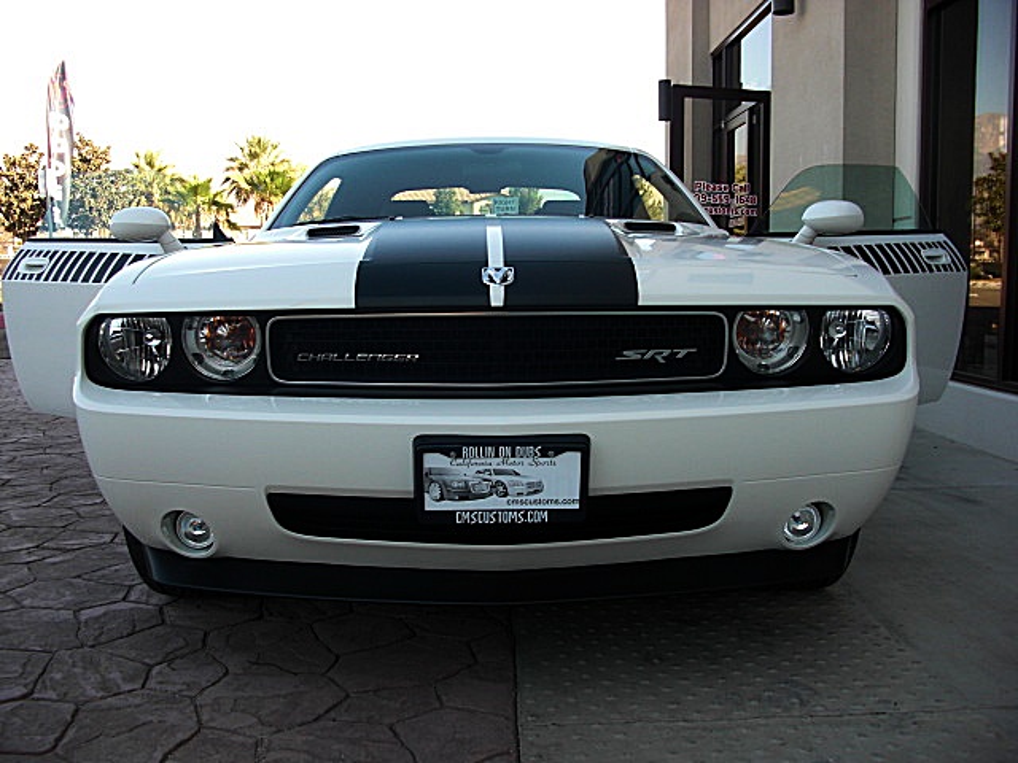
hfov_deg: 51.4
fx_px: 1059
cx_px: 509
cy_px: 382
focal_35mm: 36
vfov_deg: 39.7
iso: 50
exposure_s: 1/160
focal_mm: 6.3
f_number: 2.8
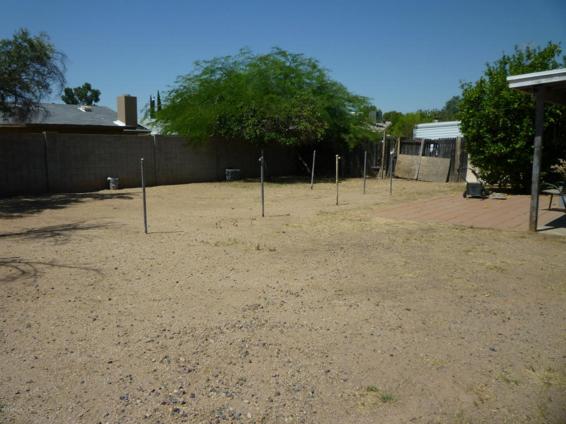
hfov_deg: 61.7
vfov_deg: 48.2
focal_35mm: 29
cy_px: 212
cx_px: 283
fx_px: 474
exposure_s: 1/640
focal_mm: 5.2
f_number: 5
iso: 80
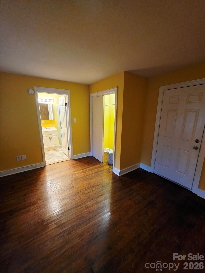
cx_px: 102
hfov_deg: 89.9
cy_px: 136
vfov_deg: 106.2
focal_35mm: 13
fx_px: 103
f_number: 1.9
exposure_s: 1/60.2
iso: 800
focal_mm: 2.2
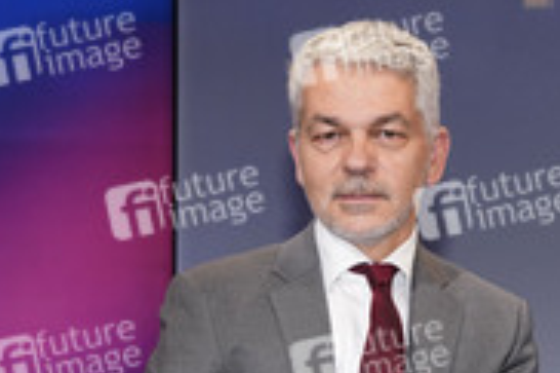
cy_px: 435
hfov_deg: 20.5
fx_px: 1539
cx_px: 411
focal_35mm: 99
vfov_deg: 13.5
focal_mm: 40
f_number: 5.6
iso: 2000
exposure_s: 1/125
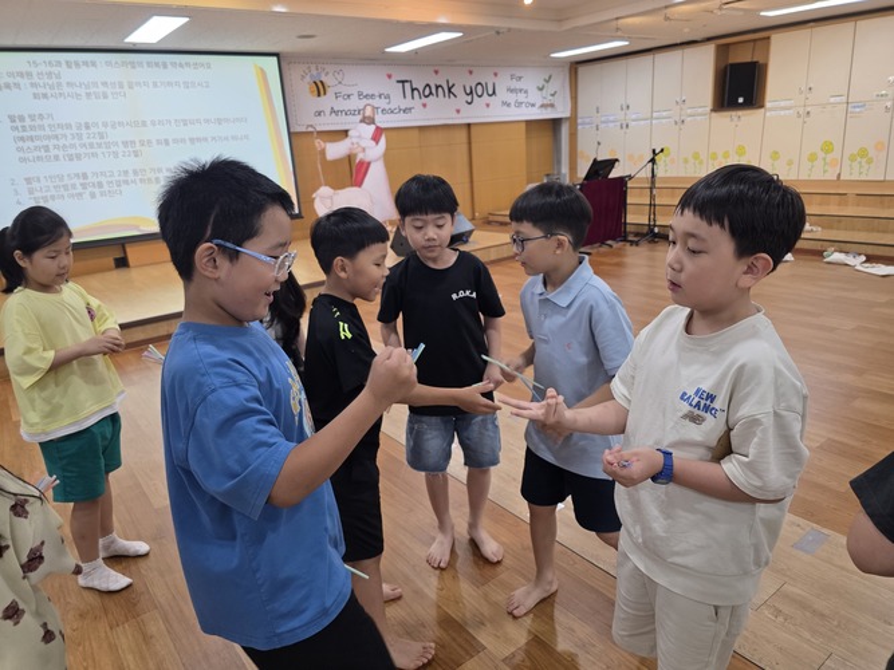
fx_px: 594
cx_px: 447
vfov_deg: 58.9
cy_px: 335
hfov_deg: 73.9
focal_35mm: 23
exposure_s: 1/120
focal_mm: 6.3
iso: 125
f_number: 1.7
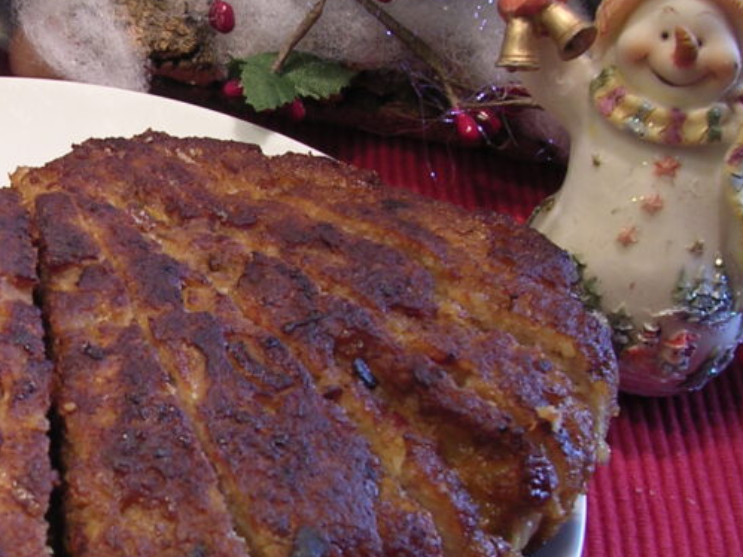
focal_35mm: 78
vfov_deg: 18.9
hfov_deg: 24.2
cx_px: 42
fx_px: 1674
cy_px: 311
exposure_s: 1/33.7
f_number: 2.8
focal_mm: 5.8
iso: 100
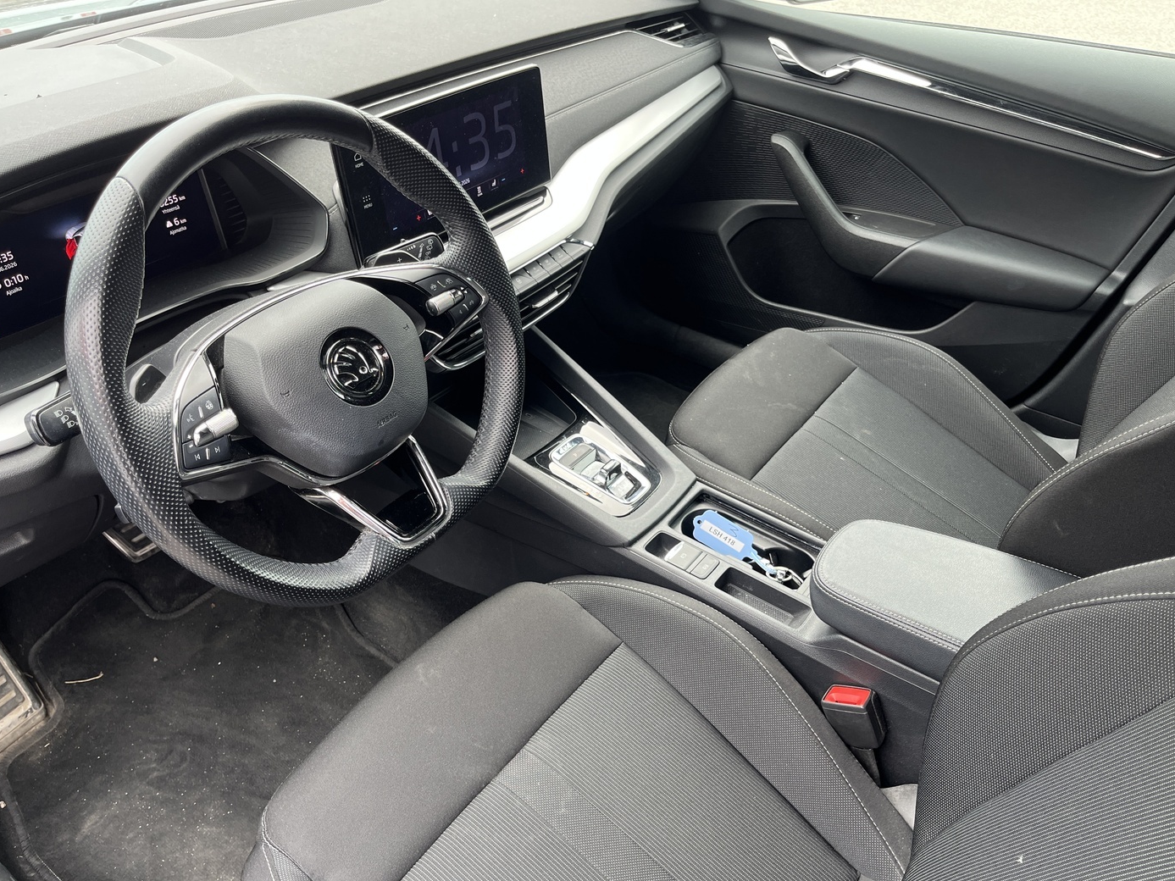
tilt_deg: -40.5
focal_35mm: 27
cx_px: 586
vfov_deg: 51.3
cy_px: 444
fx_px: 916
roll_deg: +0.5
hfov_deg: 65.3
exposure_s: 1/122
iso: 80
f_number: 1.6
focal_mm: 5.1
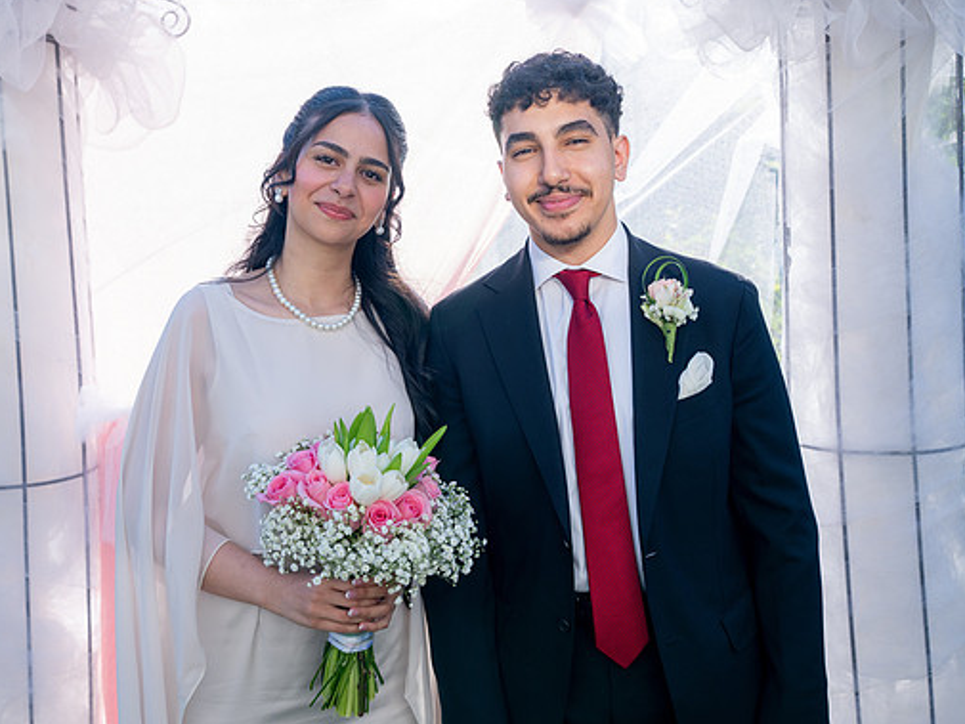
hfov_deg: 44.7
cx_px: 422
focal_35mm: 42
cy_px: 360
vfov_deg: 34.4
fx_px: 1171
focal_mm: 38
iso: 200
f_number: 5
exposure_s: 1/320
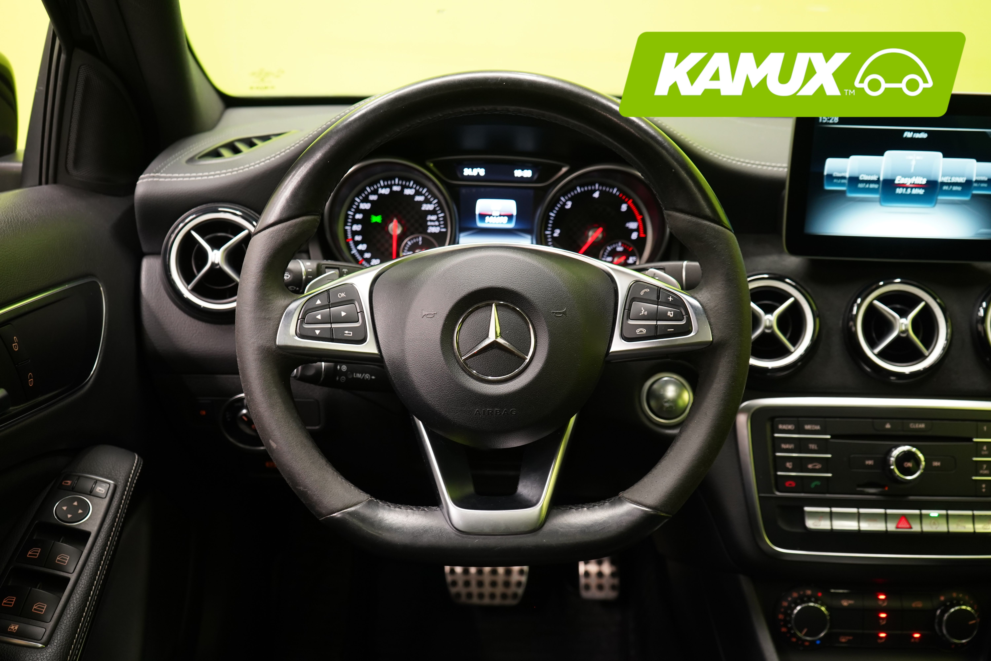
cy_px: 330
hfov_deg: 53.1
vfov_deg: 36.9
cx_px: 496
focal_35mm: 36
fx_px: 991
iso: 1250
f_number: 5
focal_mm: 36
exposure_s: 1/20
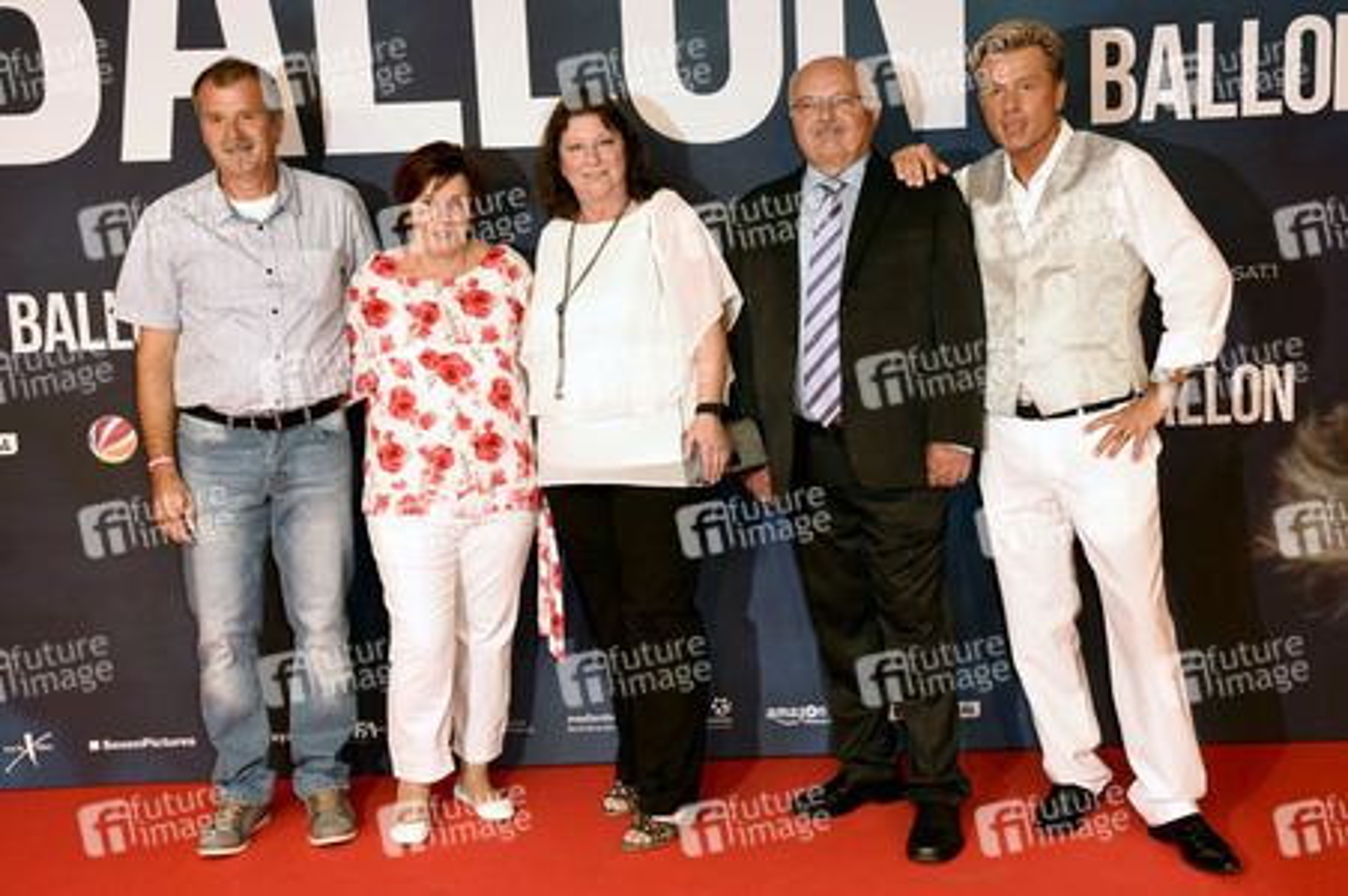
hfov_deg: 41.1
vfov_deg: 28.0
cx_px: 674
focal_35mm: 48
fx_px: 1796
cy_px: 448
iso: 500
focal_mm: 32
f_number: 6.3
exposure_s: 1/100
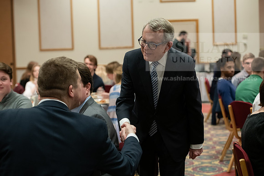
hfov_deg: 28.8
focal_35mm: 70
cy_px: 88
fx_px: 513
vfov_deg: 19.5
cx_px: 132
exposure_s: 1/200
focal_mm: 70
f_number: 3.5
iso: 2500
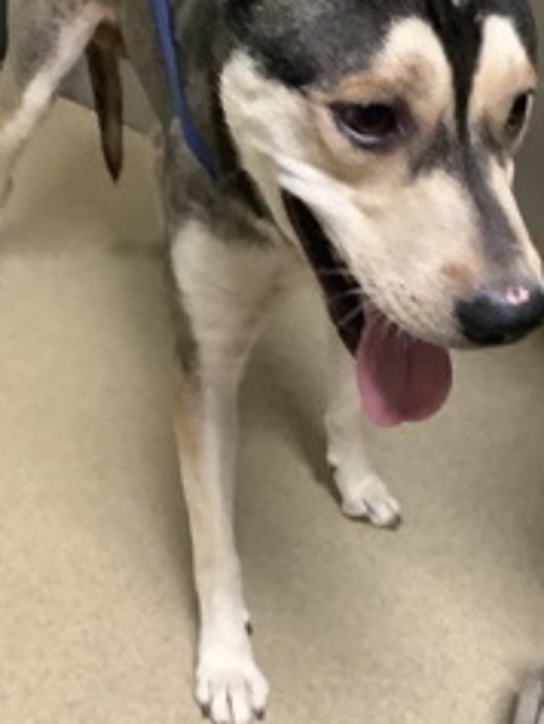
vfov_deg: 34.8
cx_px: 313
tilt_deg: -33.6
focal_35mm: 55
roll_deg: -2.8
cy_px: 305
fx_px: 1151
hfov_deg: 26.6
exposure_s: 1/40
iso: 400
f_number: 2.4
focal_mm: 3.3
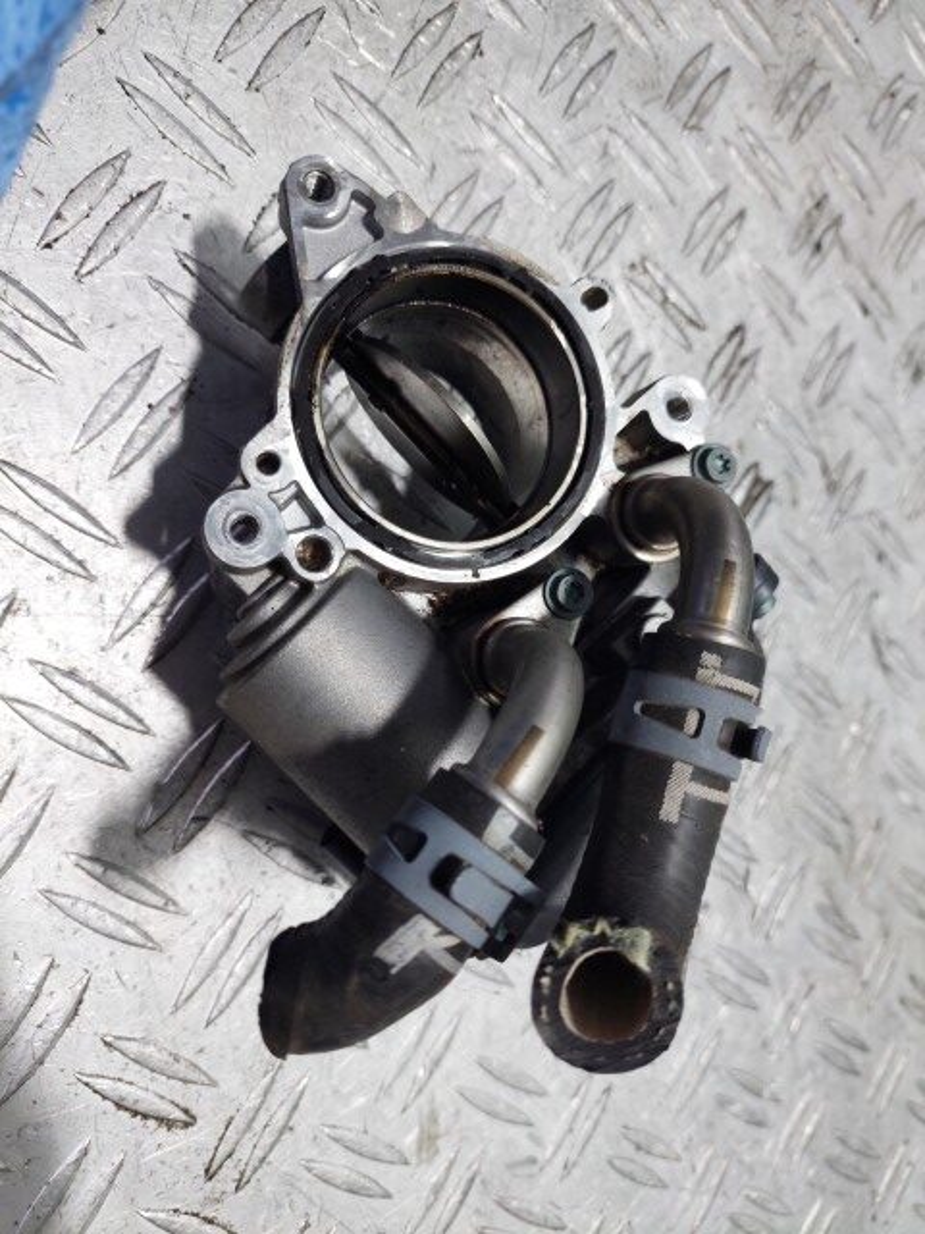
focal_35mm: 25
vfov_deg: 69.4
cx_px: 462
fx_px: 891
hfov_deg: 54.9
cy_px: 617
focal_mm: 5.23
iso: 50
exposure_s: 1/50
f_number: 1.8
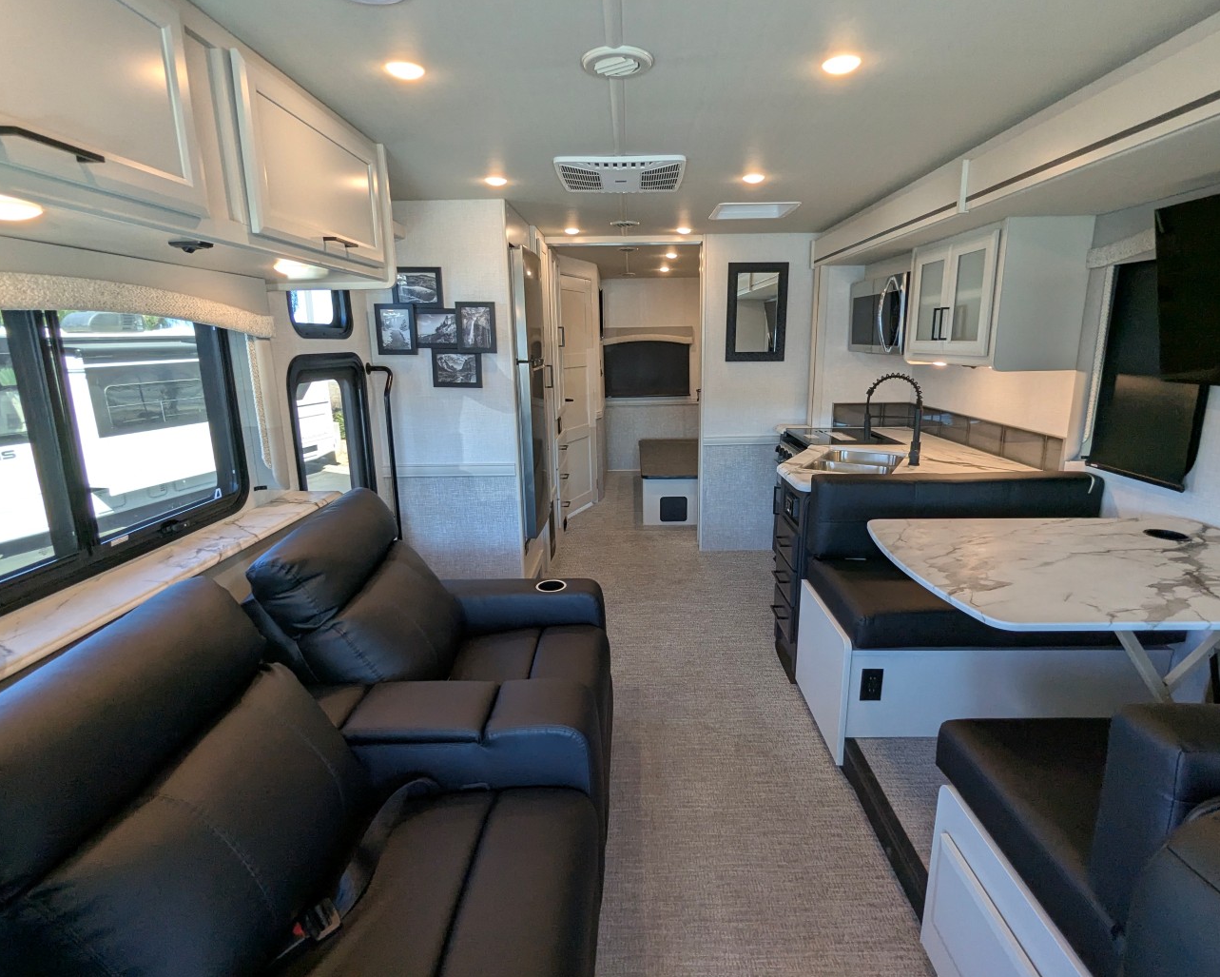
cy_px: 481
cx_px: 630
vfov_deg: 77.0
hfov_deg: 89.6
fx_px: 614
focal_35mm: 17
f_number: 2.2
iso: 166
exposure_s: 1/126
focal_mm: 2.35
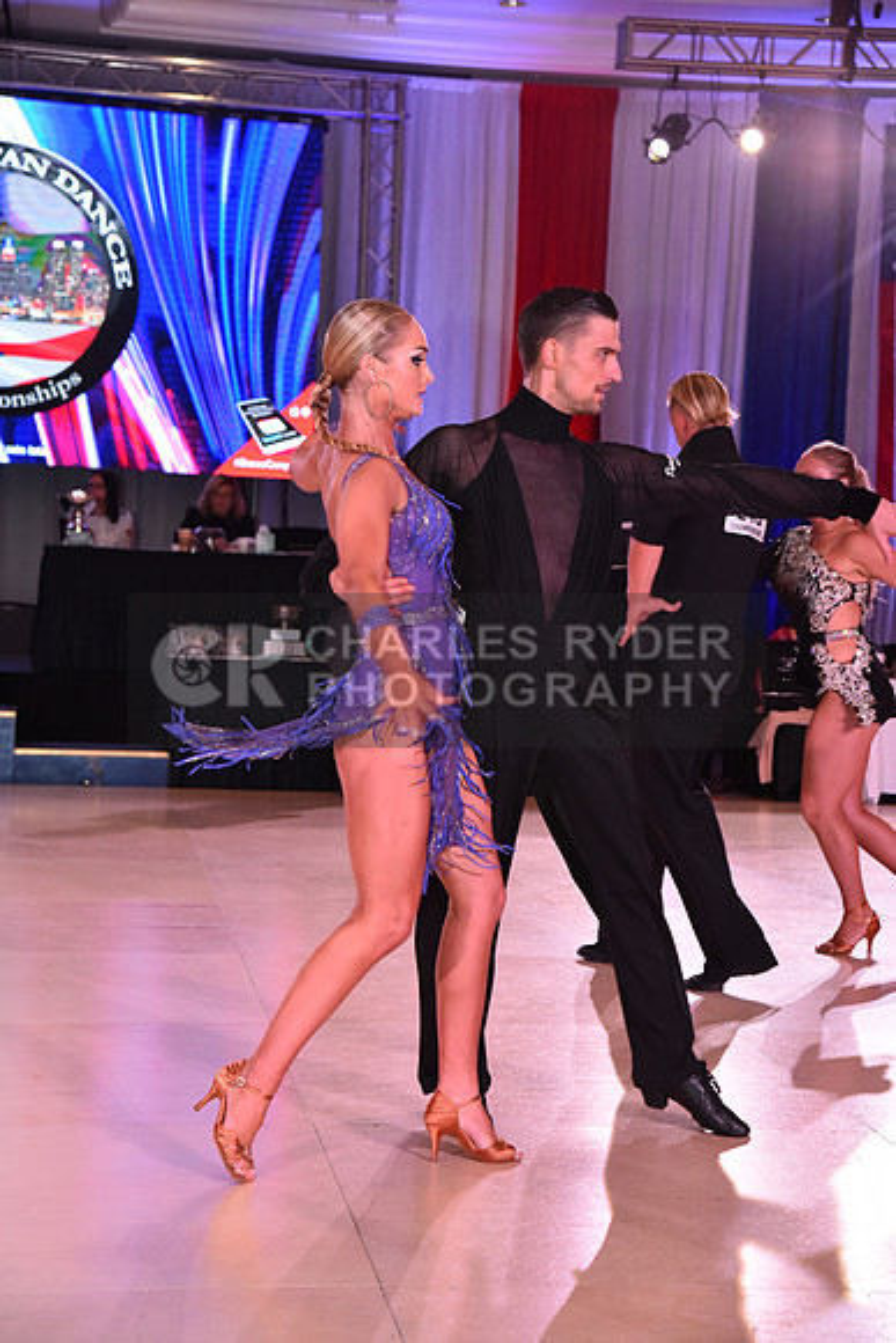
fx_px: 2462
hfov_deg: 20.6
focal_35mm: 66
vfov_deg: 30.5
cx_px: 448
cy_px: 672
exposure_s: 1/320
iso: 2500
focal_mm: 66
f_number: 7.1
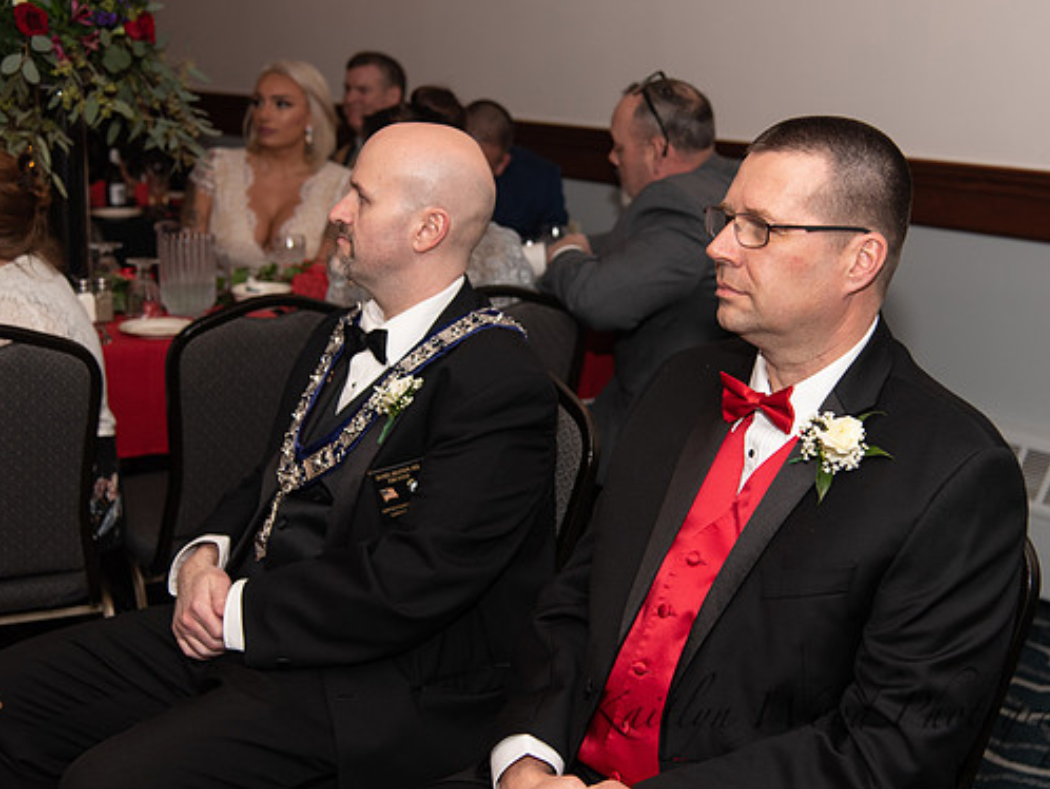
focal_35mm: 56
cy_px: 385
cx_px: 582
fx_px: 1699
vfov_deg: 26.1
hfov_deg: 34.3
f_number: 4
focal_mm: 50
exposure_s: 1/200
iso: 800
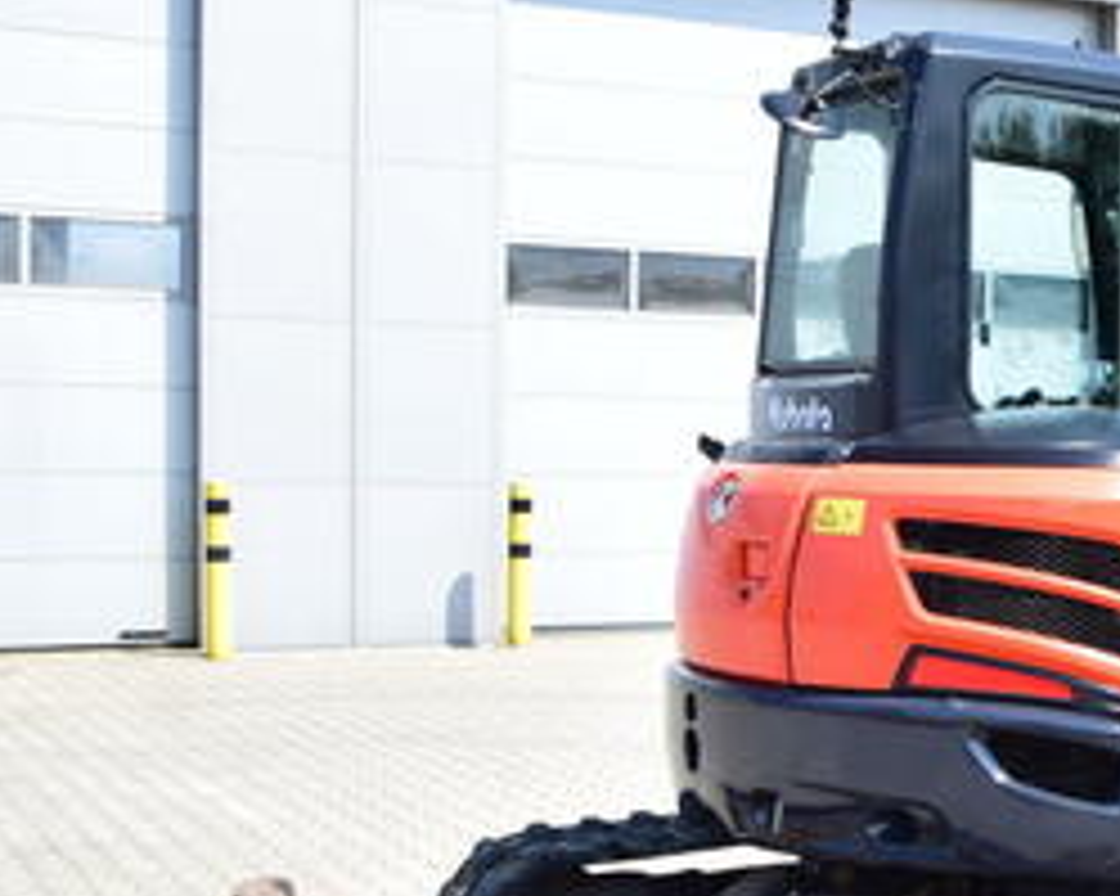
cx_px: 1201
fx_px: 2353
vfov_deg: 21.5
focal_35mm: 71
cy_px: 563
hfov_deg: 25.1
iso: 100
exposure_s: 1/160
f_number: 6.3
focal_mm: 22
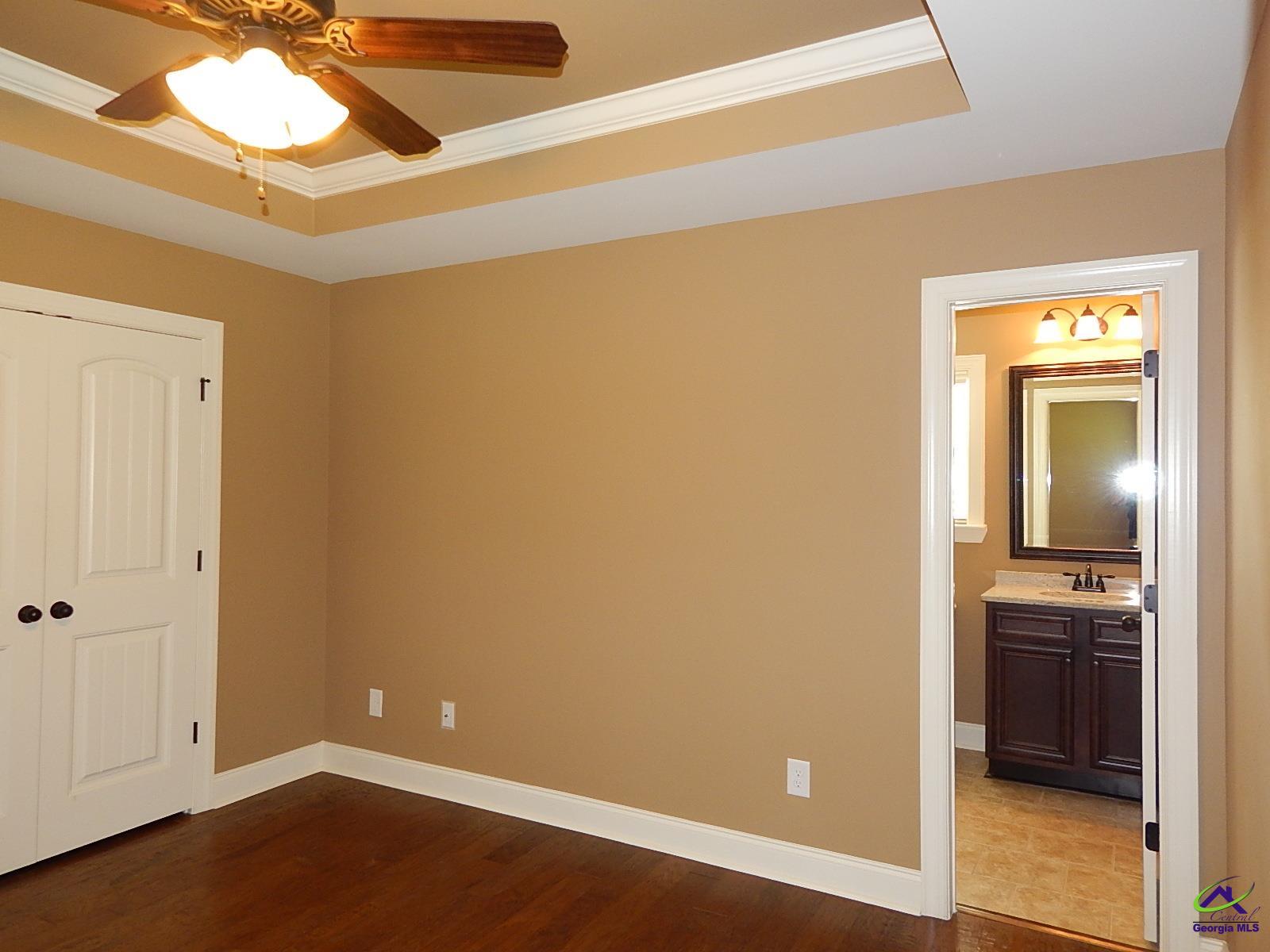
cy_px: 476
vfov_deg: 58.9
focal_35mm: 23
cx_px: 635
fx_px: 844
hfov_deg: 73.9
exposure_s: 1/30
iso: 200
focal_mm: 4
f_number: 3
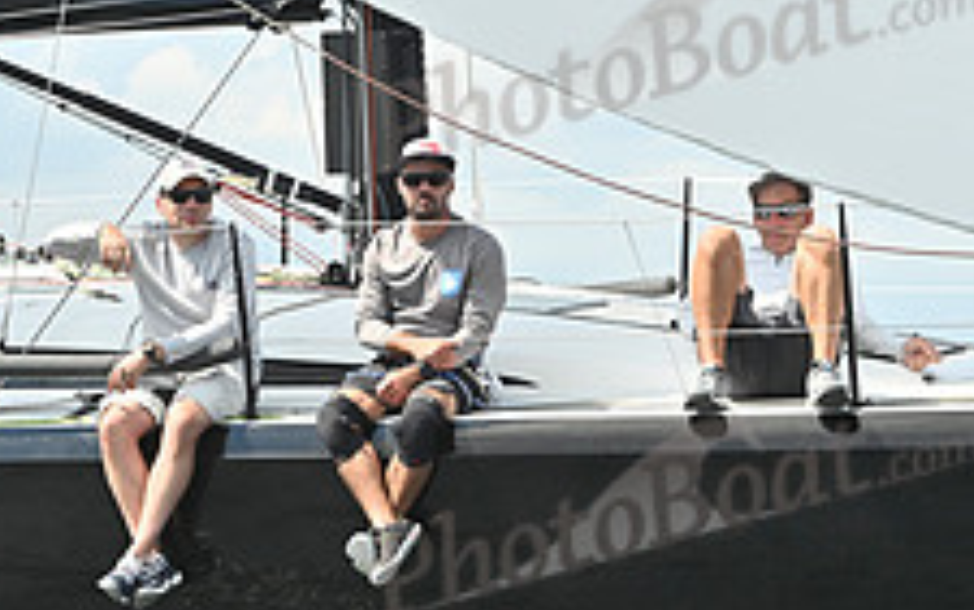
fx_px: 4888
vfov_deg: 7.1
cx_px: 152
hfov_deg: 11.3
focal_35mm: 184
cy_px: 344
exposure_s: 1/1600
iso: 320
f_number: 4.5
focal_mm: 70
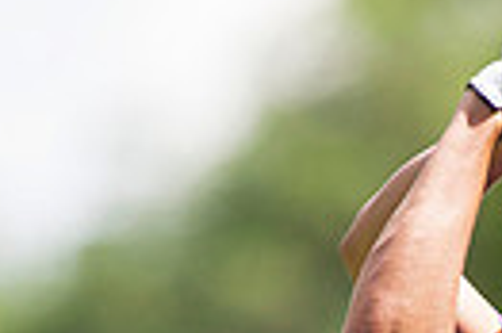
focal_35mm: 1330
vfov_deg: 1.0
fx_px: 18523
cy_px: 708
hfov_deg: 1.6
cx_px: 575
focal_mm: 300
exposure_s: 1/1600
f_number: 4
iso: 320
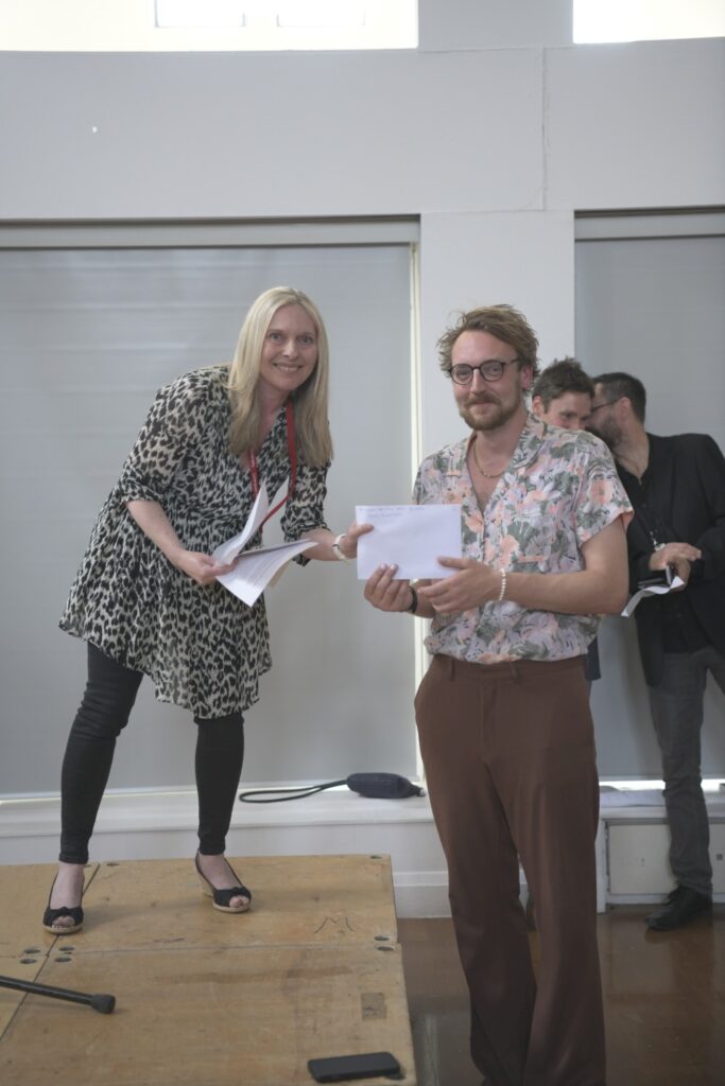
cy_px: 543
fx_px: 1570
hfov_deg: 26.0
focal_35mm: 52
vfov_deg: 38.2
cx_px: 362
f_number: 2.8
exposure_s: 1/80
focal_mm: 52
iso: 1250
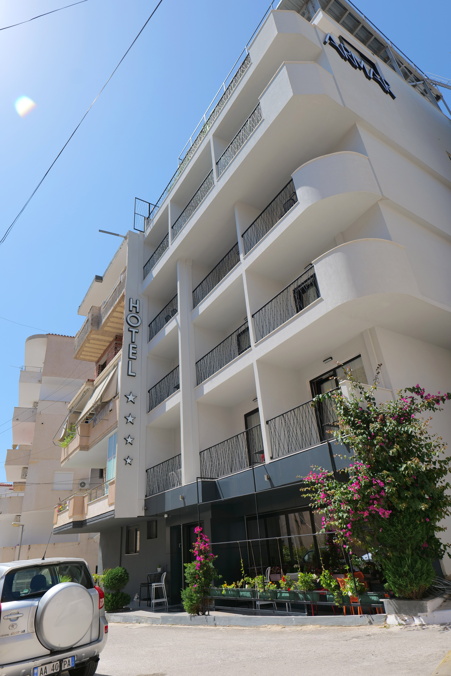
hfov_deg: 61.9
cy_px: 338
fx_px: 376
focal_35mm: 20
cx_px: 226
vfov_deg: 84.0
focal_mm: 20
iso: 100
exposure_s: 1/400
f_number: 6.3
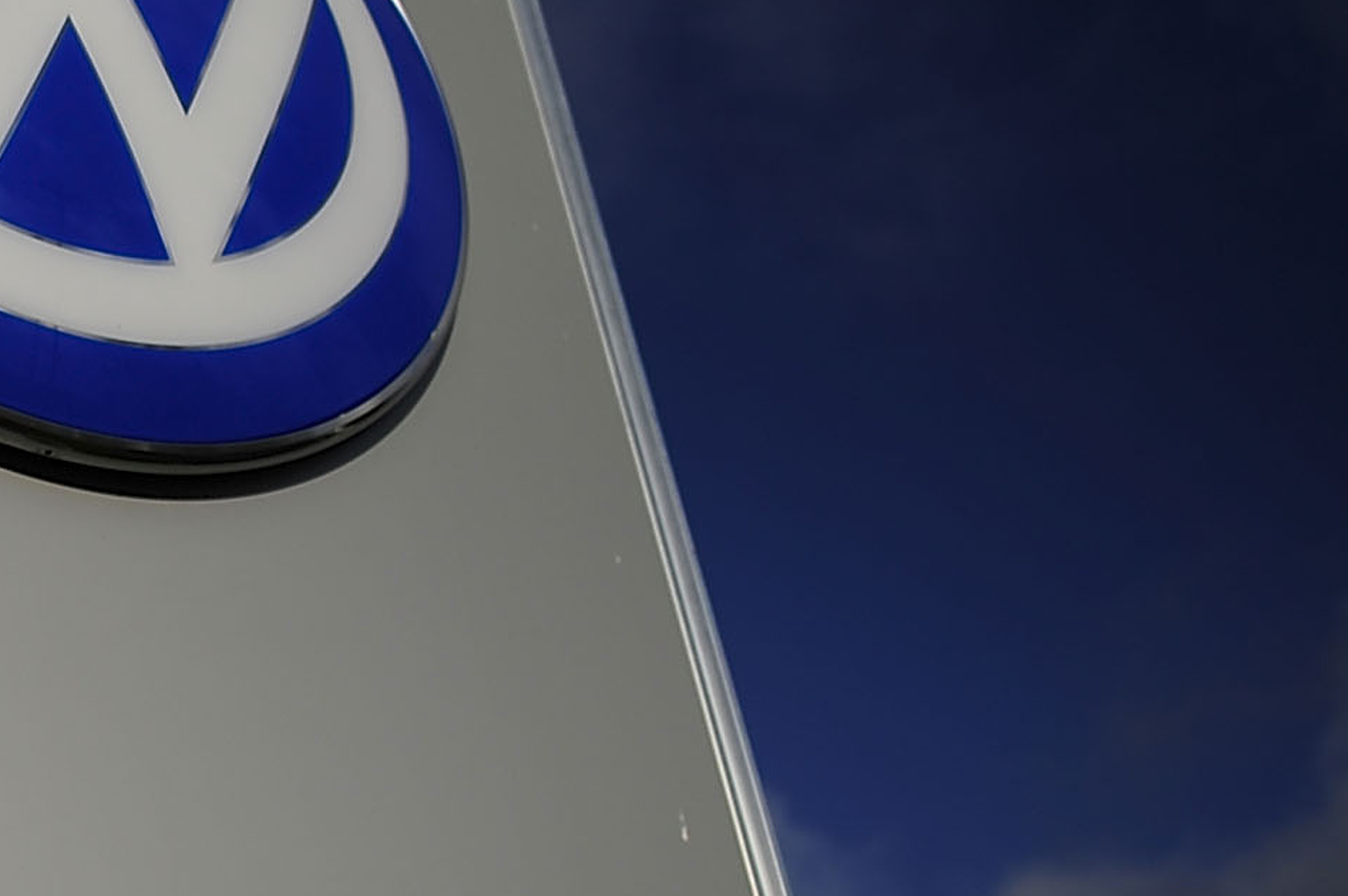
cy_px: 230
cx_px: -636
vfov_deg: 17.8
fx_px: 2844
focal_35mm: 76
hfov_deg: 22.3
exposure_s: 1/8000
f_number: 2
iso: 100
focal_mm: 24
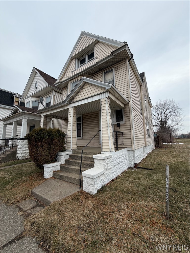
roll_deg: -0.1
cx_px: 95
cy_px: 126
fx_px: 102
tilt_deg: +6.0
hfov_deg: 85.7
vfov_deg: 102.1
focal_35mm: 14
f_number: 2.2
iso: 32
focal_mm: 2.22
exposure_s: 1/770
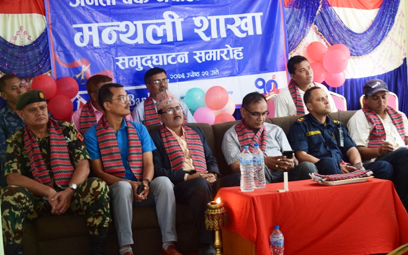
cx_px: 203
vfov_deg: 17.6
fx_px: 823
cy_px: 121
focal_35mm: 74
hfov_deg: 27.8
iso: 1600
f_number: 6.3
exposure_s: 1/15
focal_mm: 48
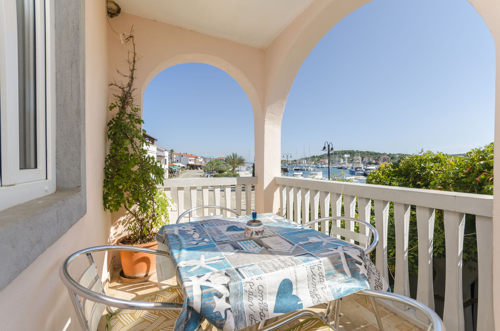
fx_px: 208
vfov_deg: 77.1
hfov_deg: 100.5
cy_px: 166
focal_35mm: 15
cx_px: 250
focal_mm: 10
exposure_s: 1/200
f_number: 8
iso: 100
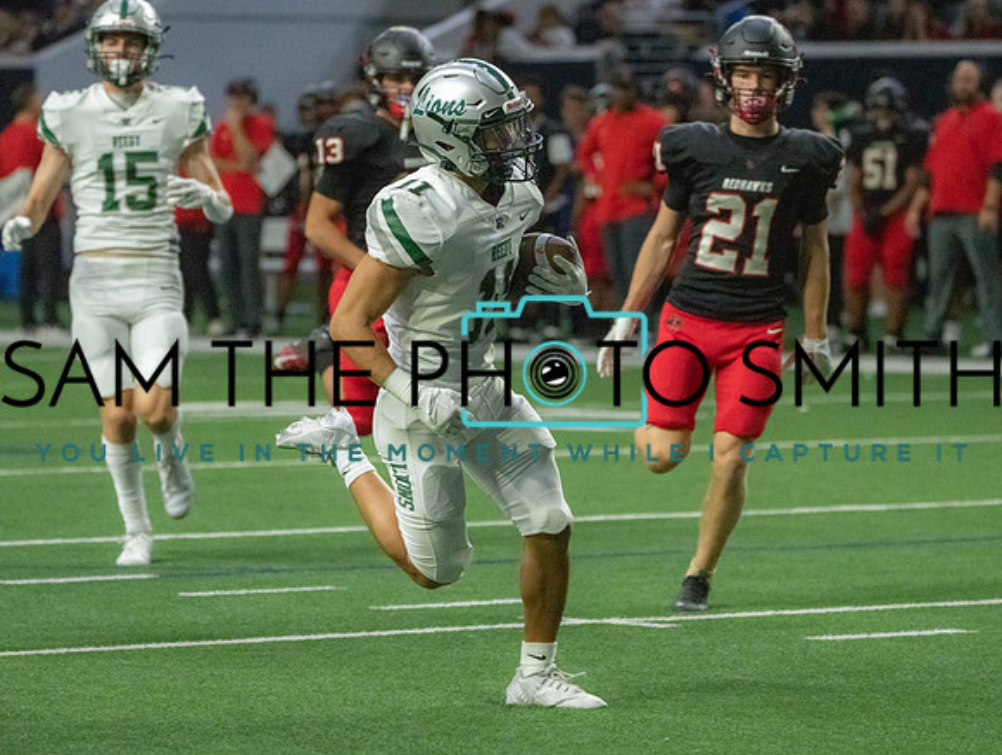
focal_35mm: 259
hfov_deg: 7.6
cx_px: 507
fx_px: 7519
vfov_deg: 5.7
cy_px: 396
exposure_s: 1/1250
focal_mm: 221
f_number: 5.6
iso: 12800
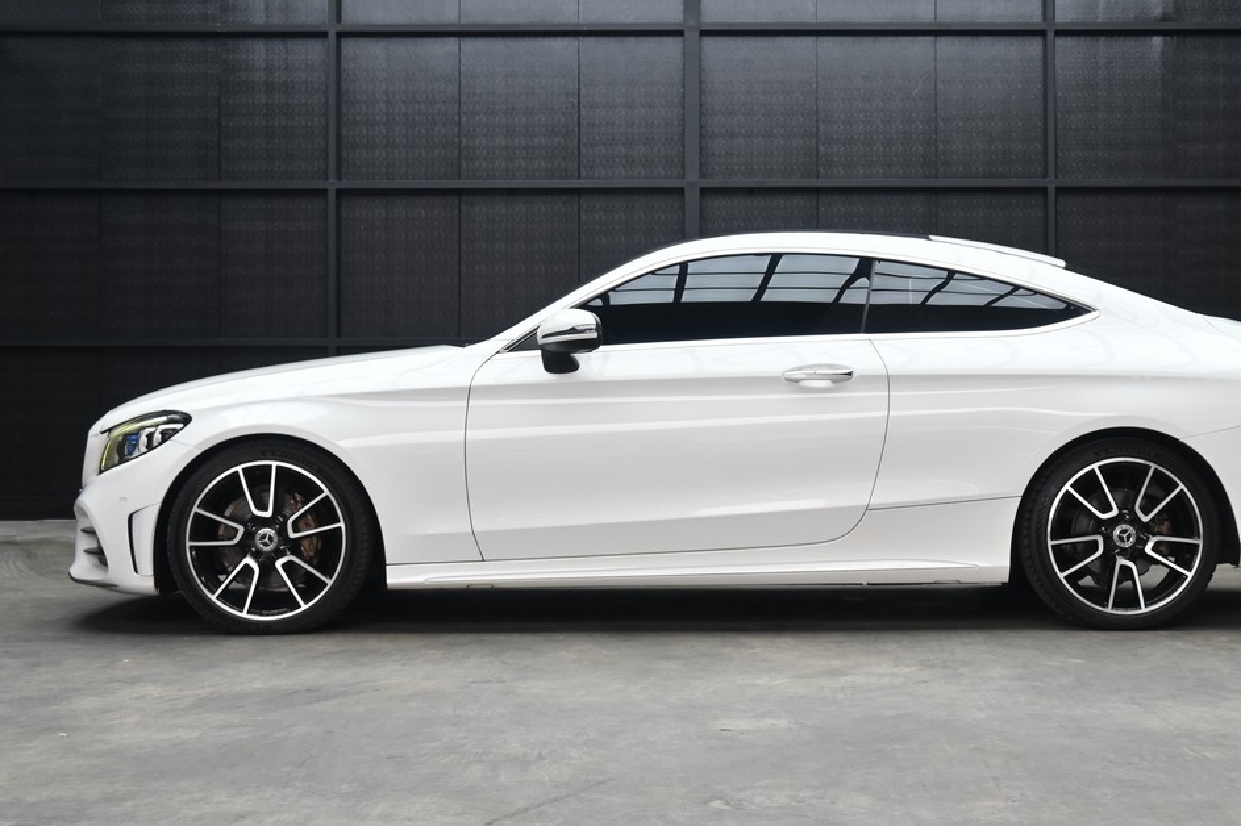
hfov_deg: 35.6
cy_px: 362
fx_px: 1930
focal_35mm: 56
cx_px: 719
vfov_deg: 24.2
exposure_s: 1/60
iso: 140
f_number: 6.7
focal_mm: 32.5
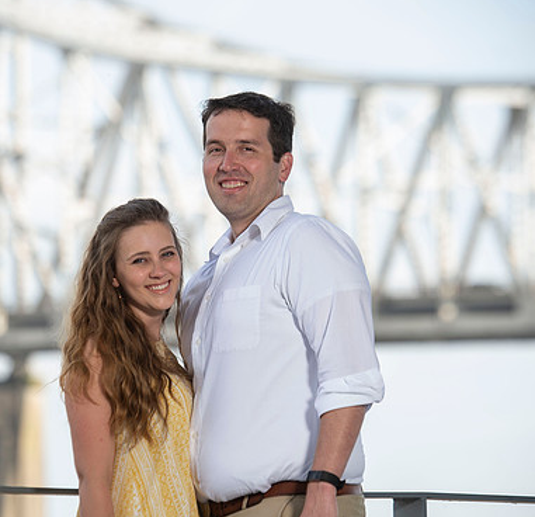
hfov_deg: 6.6
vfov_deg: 6.4
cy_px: 288
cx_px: 206
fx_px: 4624
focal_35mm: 269
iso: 50
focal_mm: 165
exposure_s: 1/200
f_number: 4.5
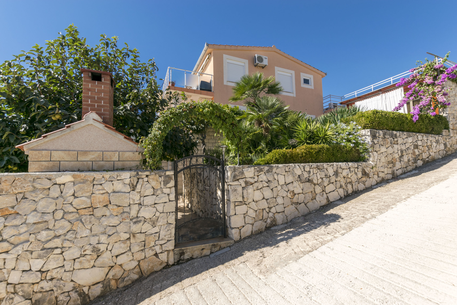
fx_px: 190
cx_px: 228
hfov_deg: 100.4
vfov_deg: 77.3
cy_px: 152
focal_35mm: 15
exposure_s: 1/400
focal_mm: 10
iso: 100
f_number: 8
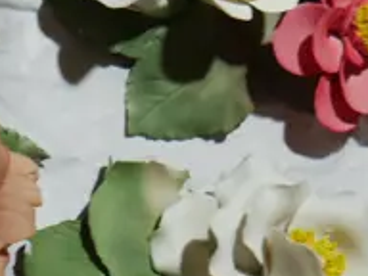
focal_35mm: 192
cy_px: 224
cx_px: -383
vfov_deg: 7.7
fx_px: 2041
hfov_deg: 9.6
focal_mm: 18
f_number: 4
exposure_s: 1/80
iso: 200
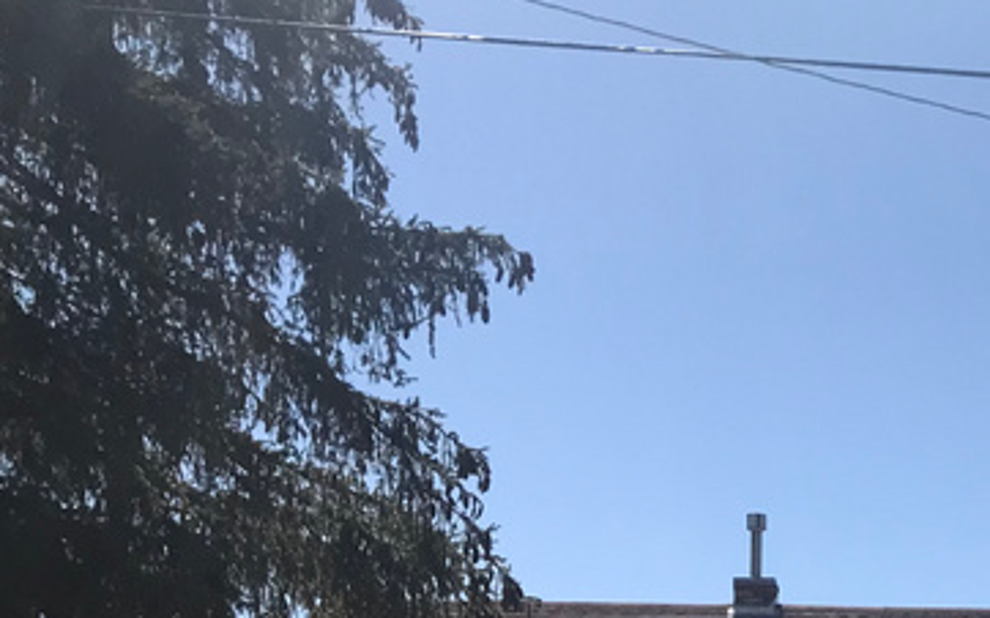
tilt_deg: +7.4
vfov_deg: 14.9
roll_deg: -1.6
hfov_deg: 22.4
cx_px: 1236
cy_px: 801
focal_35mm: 84
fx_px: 2266
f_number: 1.8
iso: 20
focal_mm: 3.99
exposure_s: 1/3096
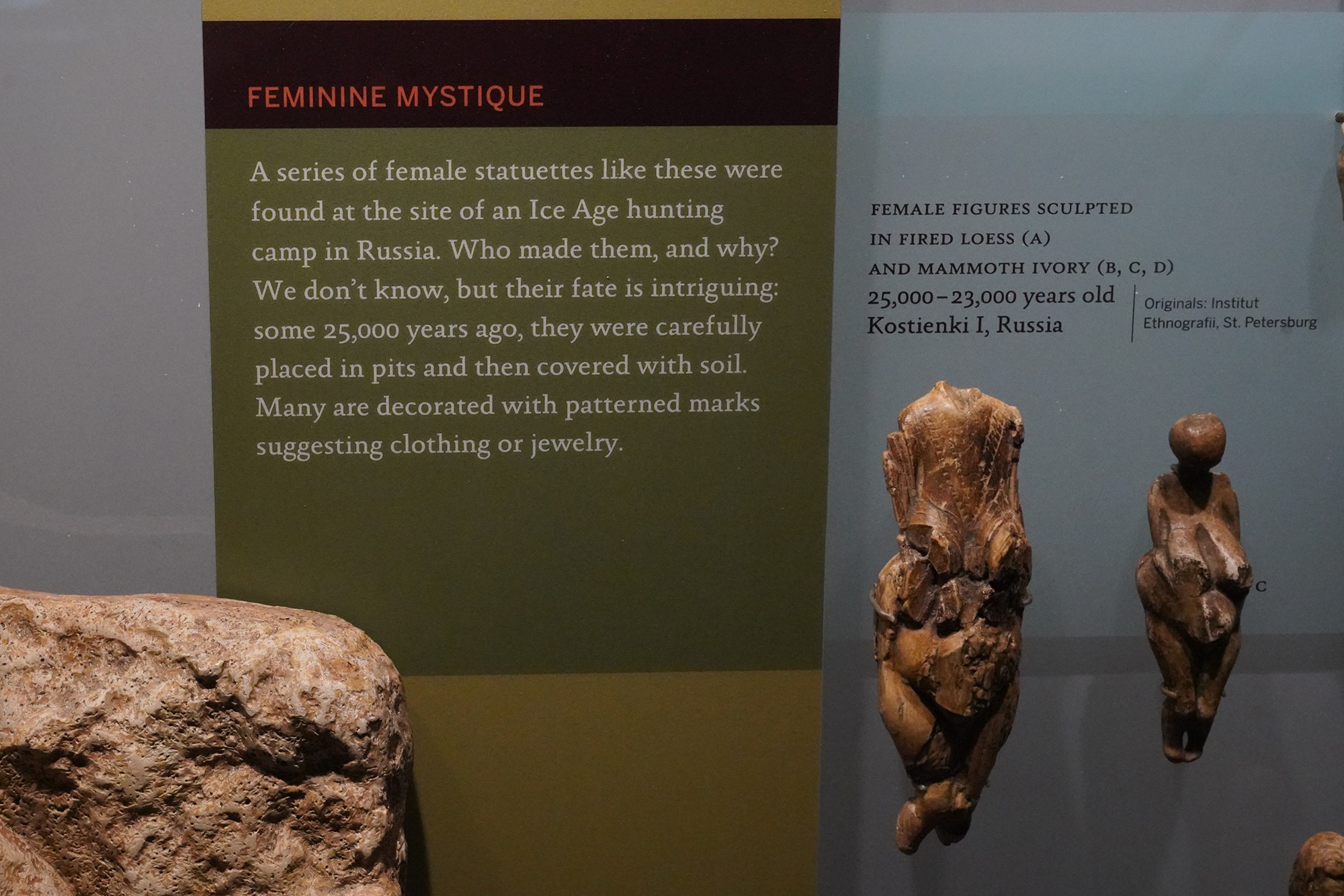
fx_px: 1493
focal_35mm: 40
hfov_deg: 48.5
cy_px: 448
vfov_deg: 33.4
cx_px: 672
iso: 10000
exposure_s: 1/80
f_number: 11
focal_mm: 40
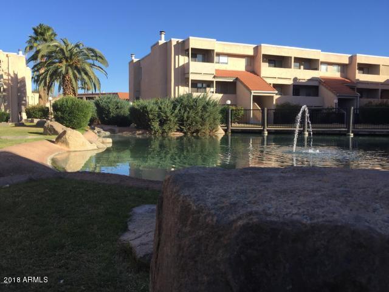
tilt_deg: -3.2
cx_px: 194
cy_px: 146
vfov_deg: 48.2
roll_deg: -0.8
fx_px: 326
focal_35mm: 29
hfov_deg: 61.7
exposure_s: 1/1412
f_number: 2.2
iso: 32
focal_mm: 4.15
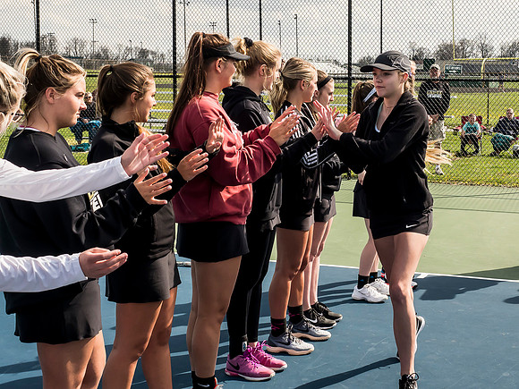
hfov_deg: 30.2
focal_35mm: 63
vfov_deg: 23.2
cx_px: 387
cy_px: 140
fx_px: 944
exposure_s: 1/1000
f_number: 5
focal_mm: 20
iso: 320
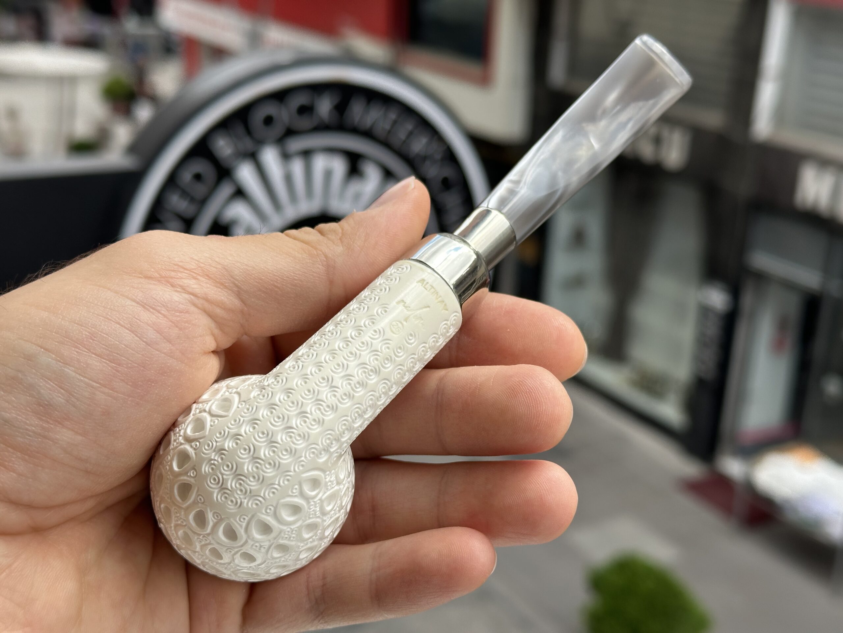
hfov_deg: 39.7
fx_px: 1169
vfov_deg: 30.3
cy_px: 316
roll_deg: -3.1
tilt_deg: -18.7
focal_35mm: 48
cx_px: 422
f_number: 1.78
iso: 64
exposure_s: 1/1019
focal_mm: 6.86
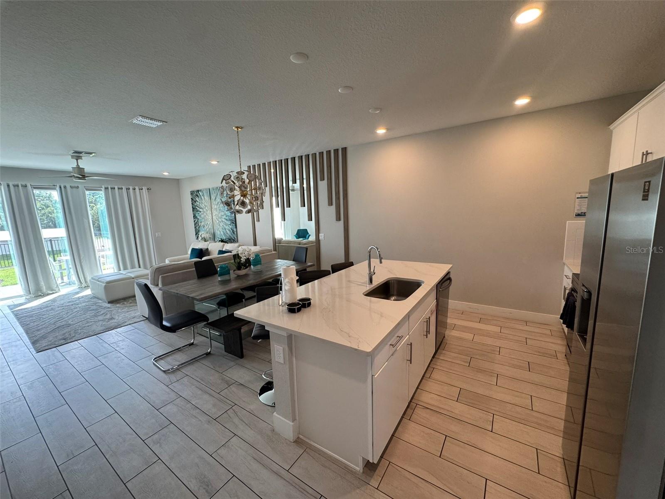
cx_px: 332
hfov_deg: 102.1
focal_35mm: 14
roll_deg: +2.2
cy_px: 250
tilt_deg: -8.4
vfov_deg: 85.7
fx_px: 269
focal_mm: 2.22
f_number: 2.2
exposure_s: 1/120
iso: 160
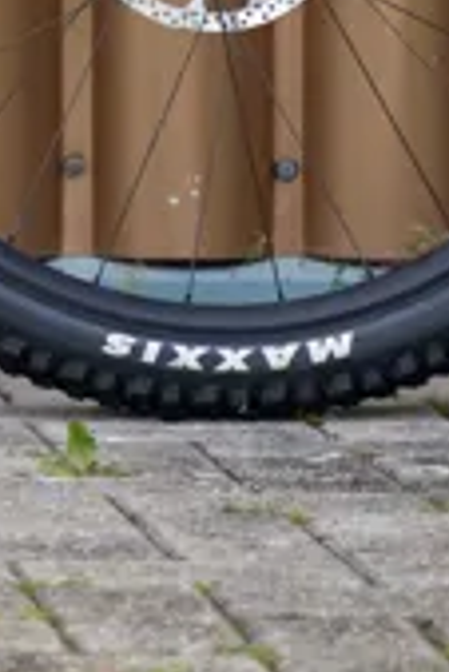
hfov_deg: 4.1
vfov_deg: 6.2
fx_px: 6179
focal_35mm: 331
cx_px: -632
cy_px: -316
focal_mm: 70
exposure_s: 1/3200
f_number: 3.5
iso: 1000
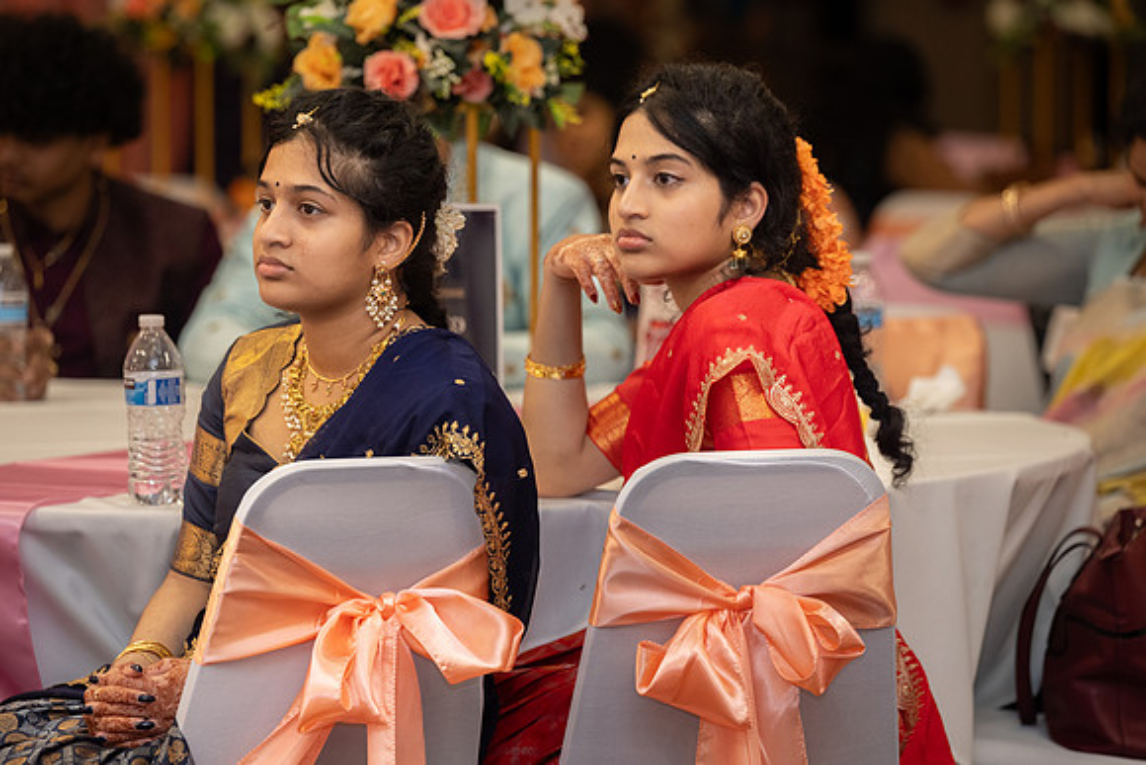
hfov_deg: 11.5
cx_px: 573
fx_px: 5678
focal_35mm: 178
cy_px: 382
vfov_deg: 7.7
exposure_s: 1/160
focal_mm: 175
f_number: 3.5
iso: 1000
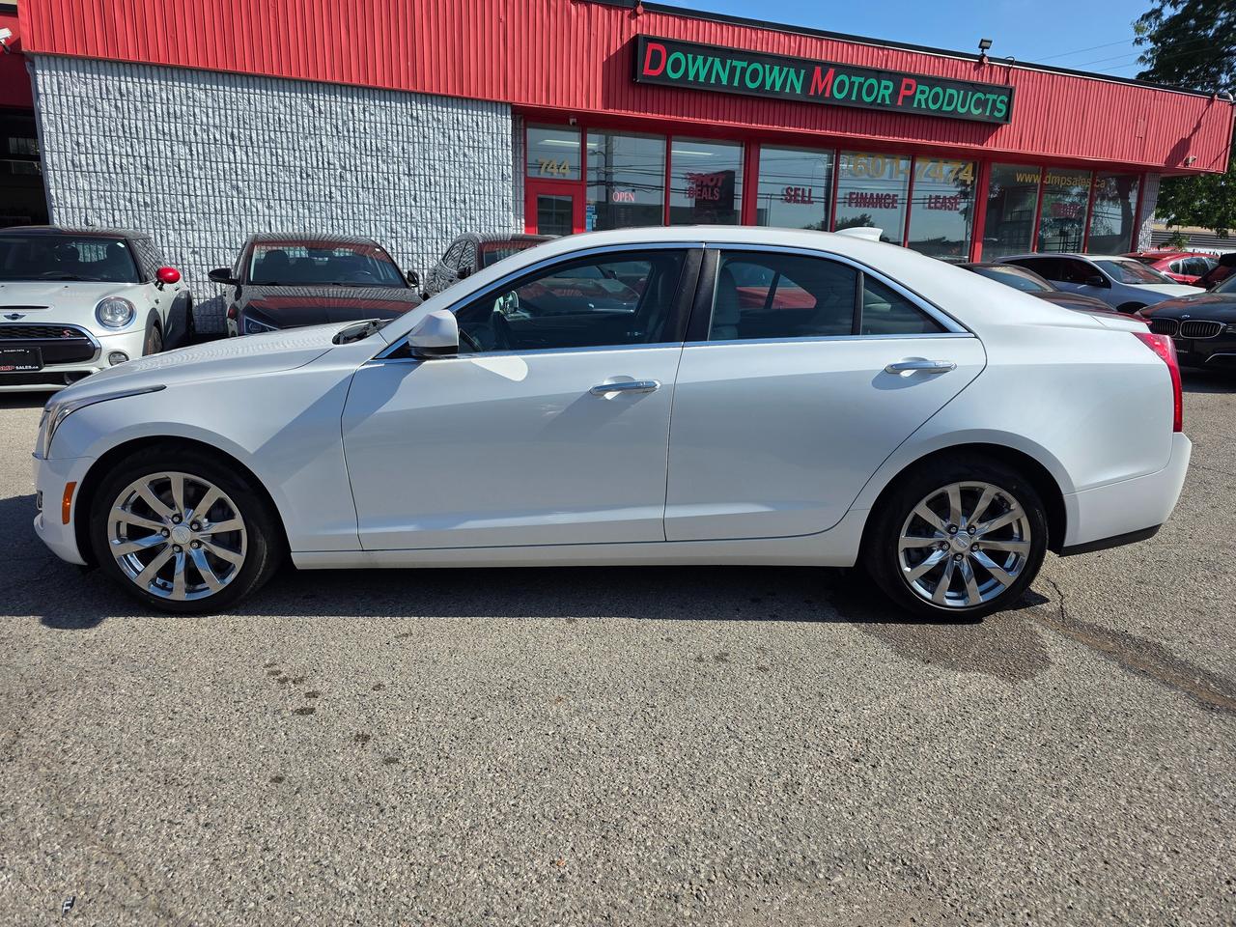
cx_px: 618
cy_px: 464
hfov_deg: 73.9
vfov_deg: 58.9
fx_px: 821
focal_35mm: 23
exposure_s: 1/5958
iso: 80
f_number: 1.7
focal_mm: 6.3
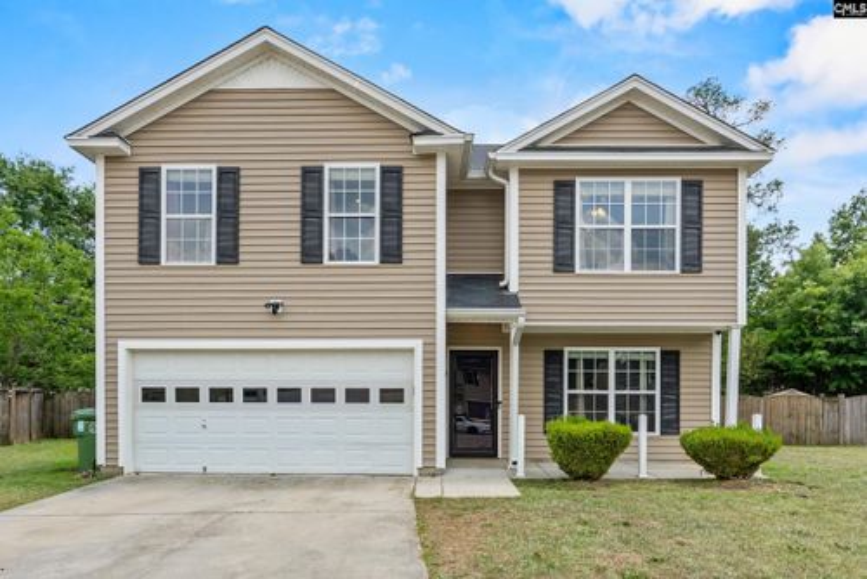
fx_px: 398
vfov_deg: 72.1
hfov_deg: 94.9
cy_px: 290
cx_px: 434
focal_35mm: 16
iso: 200
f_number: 6.3
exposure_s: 1/800
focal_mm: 11
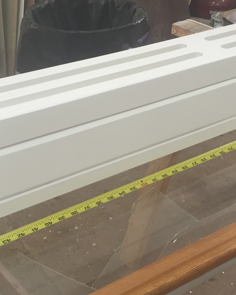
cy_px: 175
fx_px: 480
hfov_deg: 27.6
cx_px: 126
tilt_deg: -36.8
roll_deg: -1.7
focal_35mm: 55
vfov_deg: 34.1
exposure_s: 1/30
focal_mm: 4.15
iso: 64
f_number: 2.2
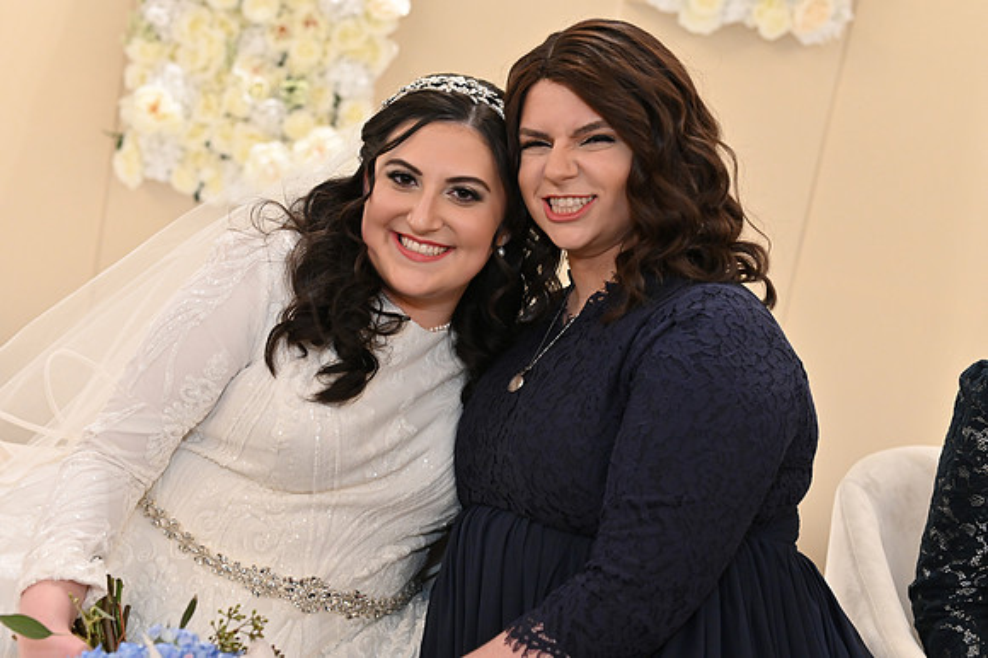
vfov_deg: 27.0
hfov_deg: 39.6
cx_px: 494
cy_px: 329
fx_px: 1371
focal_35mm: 50
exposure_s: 1/100
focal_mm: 50
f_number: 4
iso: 3200
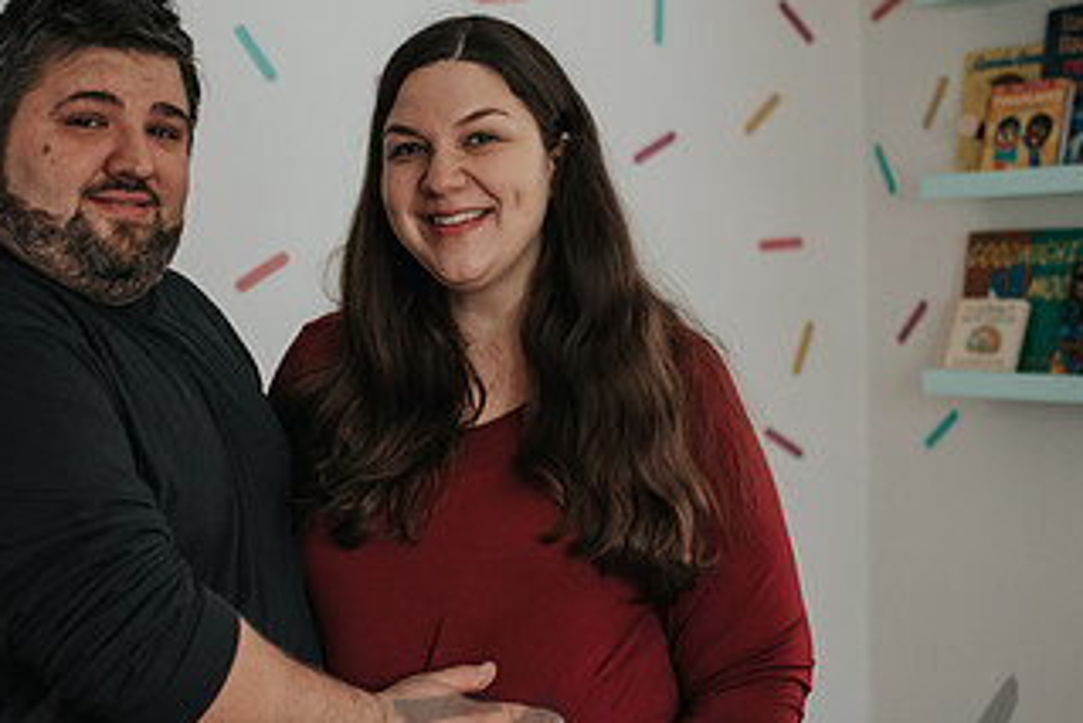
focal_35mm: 68
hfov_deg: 29.4
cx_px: 343
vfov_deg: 20.0
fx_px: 2046
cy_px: 399
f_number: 2
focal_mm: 35
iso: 1000
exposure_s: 1/1250
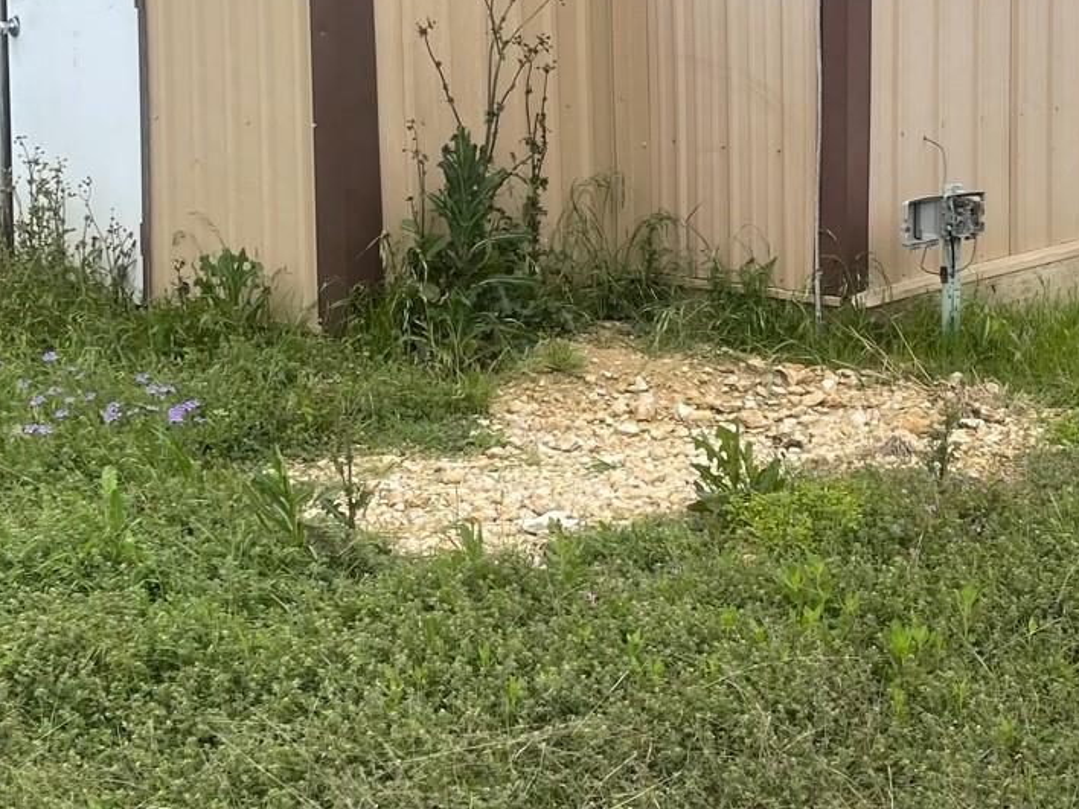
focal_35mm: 74
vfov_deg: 19.5
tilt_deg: -5.2
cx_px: 719
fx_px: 2307
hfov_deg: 26.2
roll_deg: +0.6
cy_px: 85
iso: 32
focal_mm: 5.1
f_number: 1.6
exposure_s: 1/1087
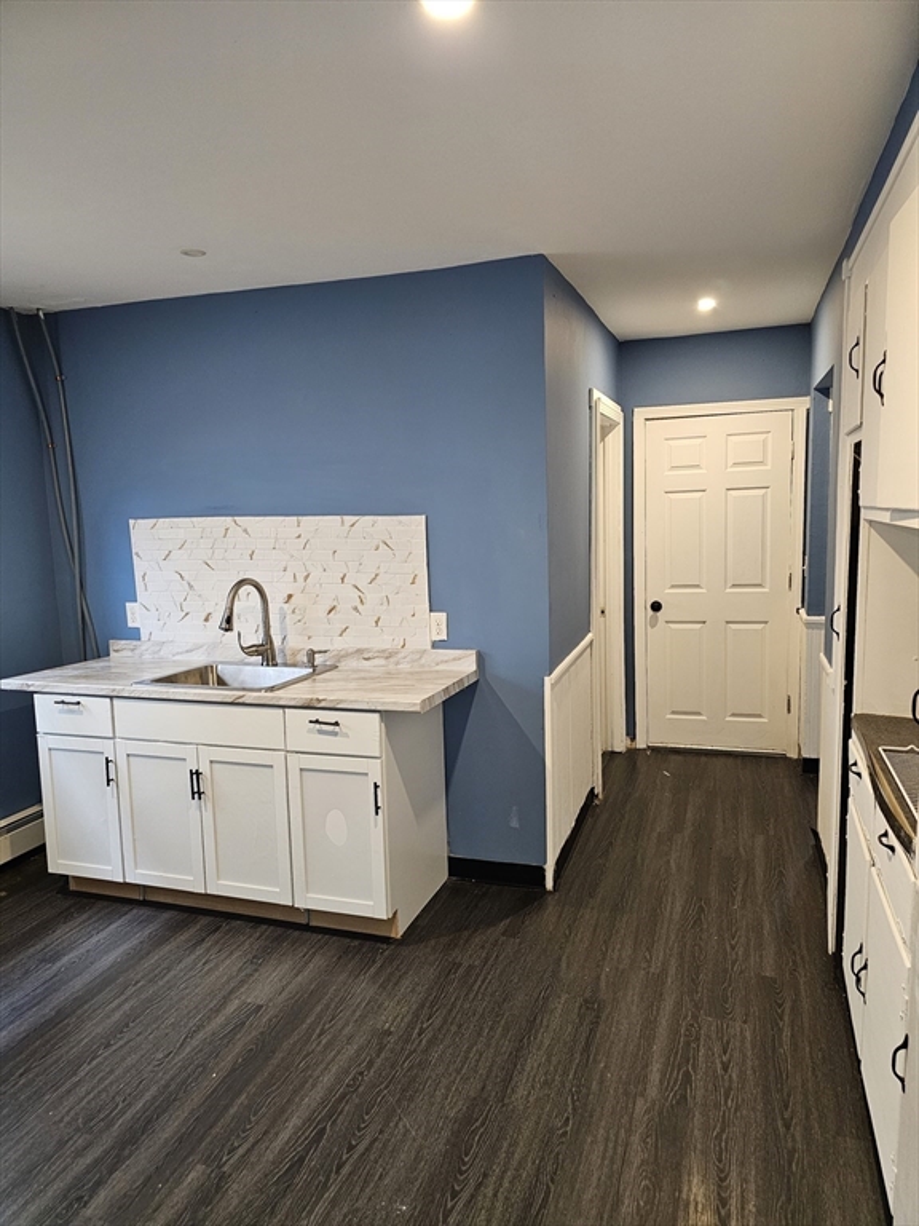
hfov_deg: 58.9
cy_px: 613
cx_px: 460
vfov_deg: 73.9
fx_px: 814
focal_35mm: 23
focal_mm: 6.3
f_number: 1.7
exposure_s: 1/120
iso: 800
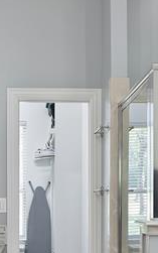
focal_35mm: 50
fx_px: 344
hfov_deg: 25.6
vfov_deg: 39.0
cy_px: 197
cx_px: 45
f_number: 9
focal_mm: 12
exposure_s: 1/2.5
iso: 640
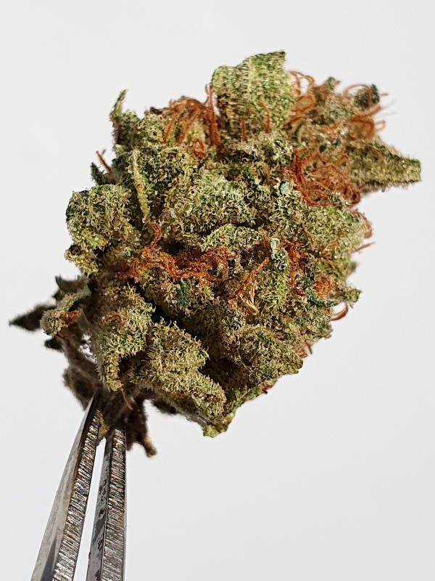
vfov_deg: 67.3
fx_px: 436
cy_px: 290
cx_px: 218
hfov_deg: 53.1
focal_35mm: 26
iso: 50
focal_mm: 4.3
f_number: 2.4
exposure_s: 1/1308
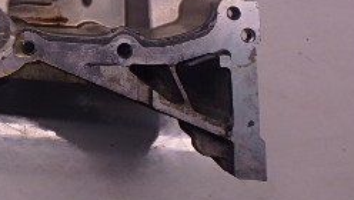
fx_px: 554
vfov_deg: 18.2
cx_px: -86
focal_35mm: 59
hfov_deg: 29.6
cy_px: -101
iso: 125
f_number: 3.5
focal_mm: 3.7
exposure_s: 1/60
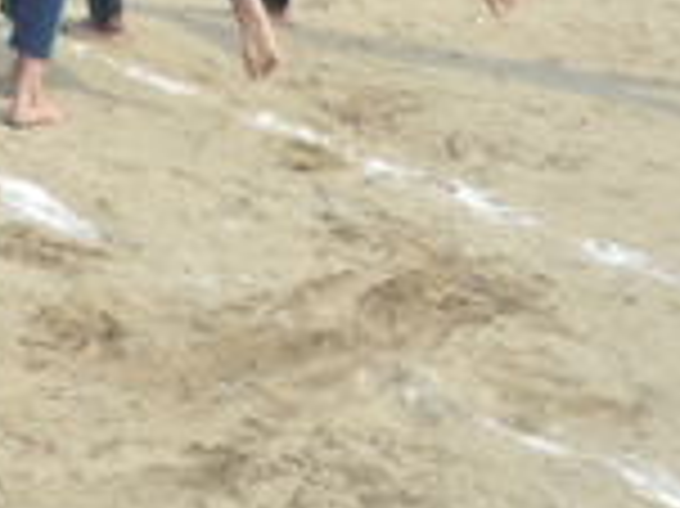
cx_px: 34
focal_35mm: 99
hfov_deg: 19.5
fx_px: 1935
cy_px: -144
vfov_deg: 14.4
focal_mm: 21
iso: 500
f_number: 10
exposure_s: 1/200
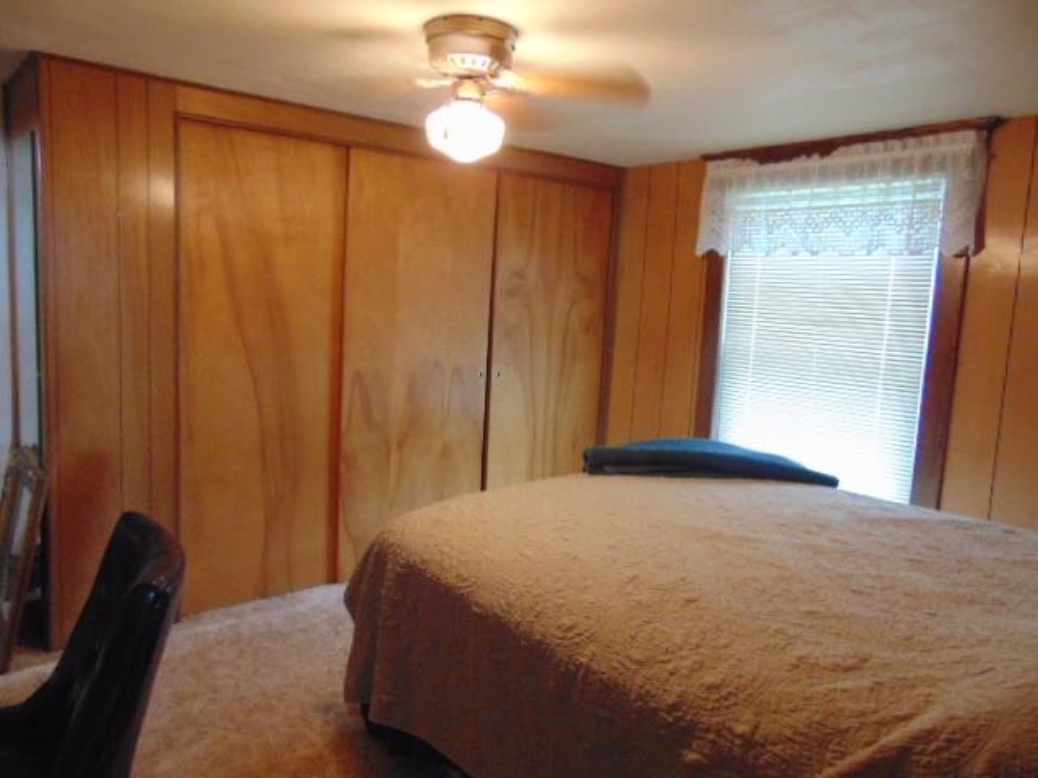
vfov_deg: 54.9
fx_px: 750
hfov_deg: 69.4
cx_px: 519
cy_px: 389
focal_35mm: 25
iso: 500
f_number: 3
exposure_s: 1/20
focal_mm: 4.5
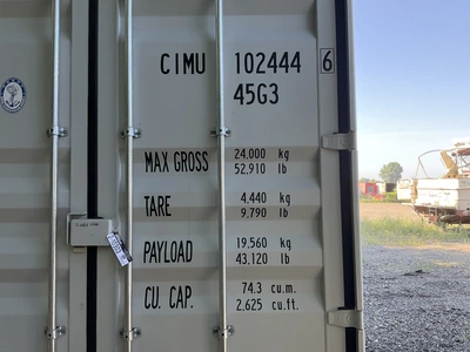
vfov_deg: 48.2
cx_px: 235
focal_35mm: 29
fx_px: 394
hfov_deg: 61.7
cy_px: 176
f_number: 1.8
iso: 32
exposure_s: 1/140
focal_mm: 3
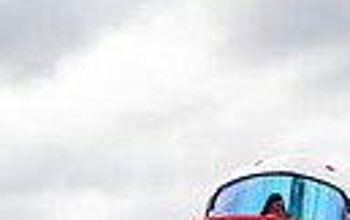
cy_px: 576
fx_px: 2245
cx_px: 271
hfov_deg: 8.9
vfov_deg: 5.4
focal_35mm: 235
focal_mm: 66
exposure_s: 1/250
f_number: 4
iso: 100
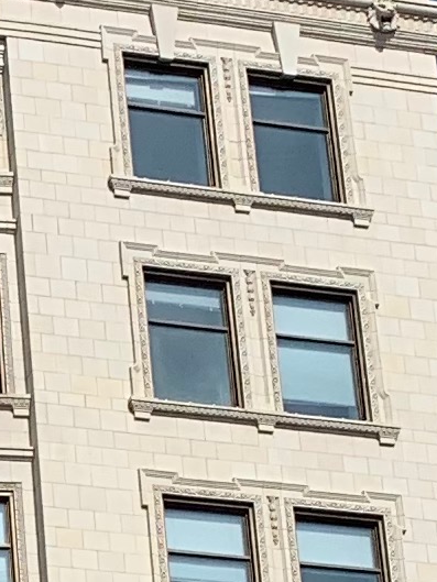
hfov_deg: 7.1
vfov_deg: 9.3
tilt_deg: +21.2
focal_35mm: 198
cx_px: -564
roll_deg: +0.2
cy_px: 1184
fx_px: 3331
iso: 25
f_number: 1.8
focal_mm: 4.25
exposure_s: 1/4464
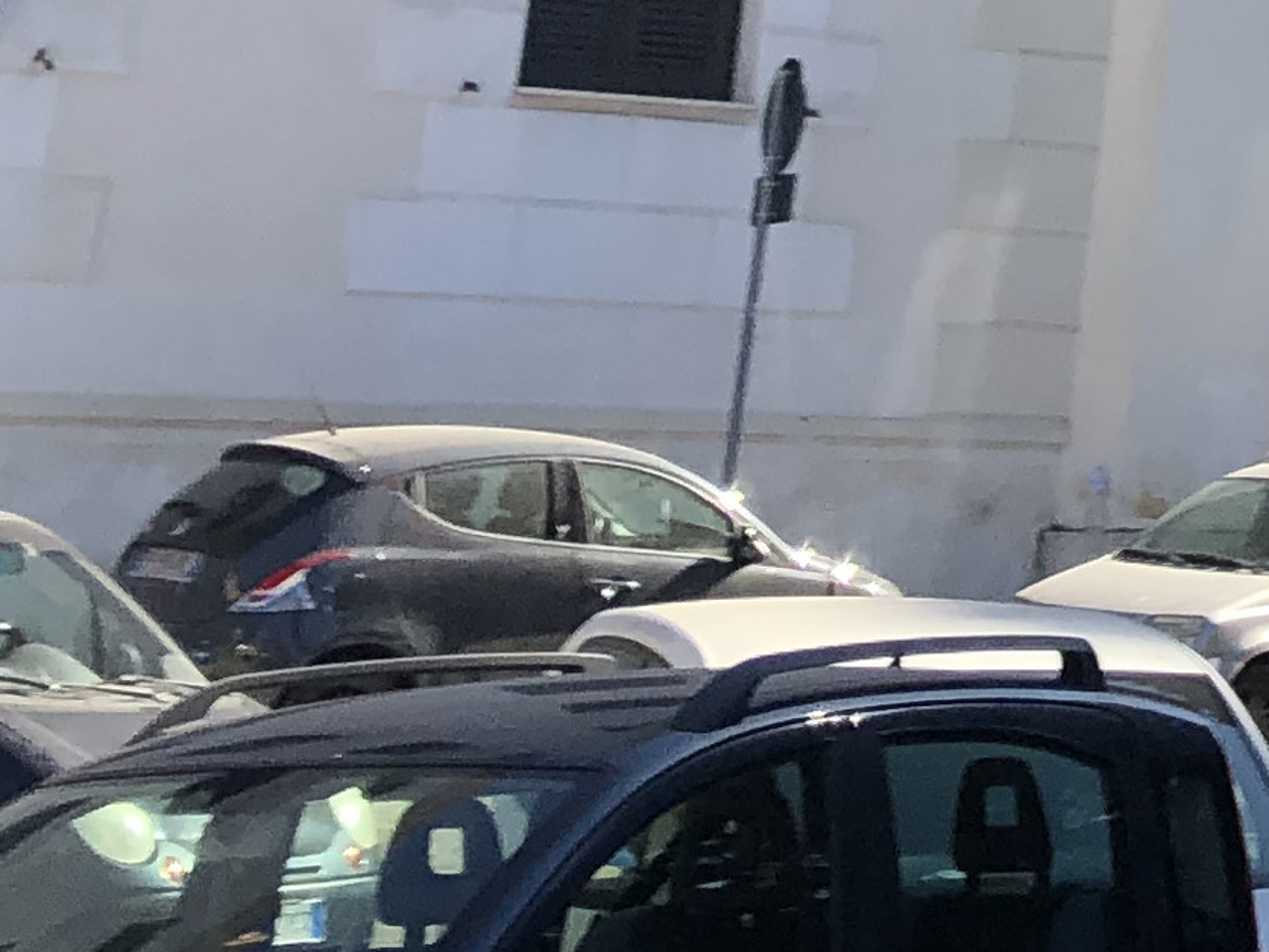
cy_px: -976
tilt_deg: +17.4
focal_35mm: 134
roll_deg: +0.3
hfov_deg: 12.6
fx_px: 4912
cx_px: 2667
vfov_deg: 10.2
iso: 20
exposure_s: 1/1091
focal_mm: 4
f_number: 1.8
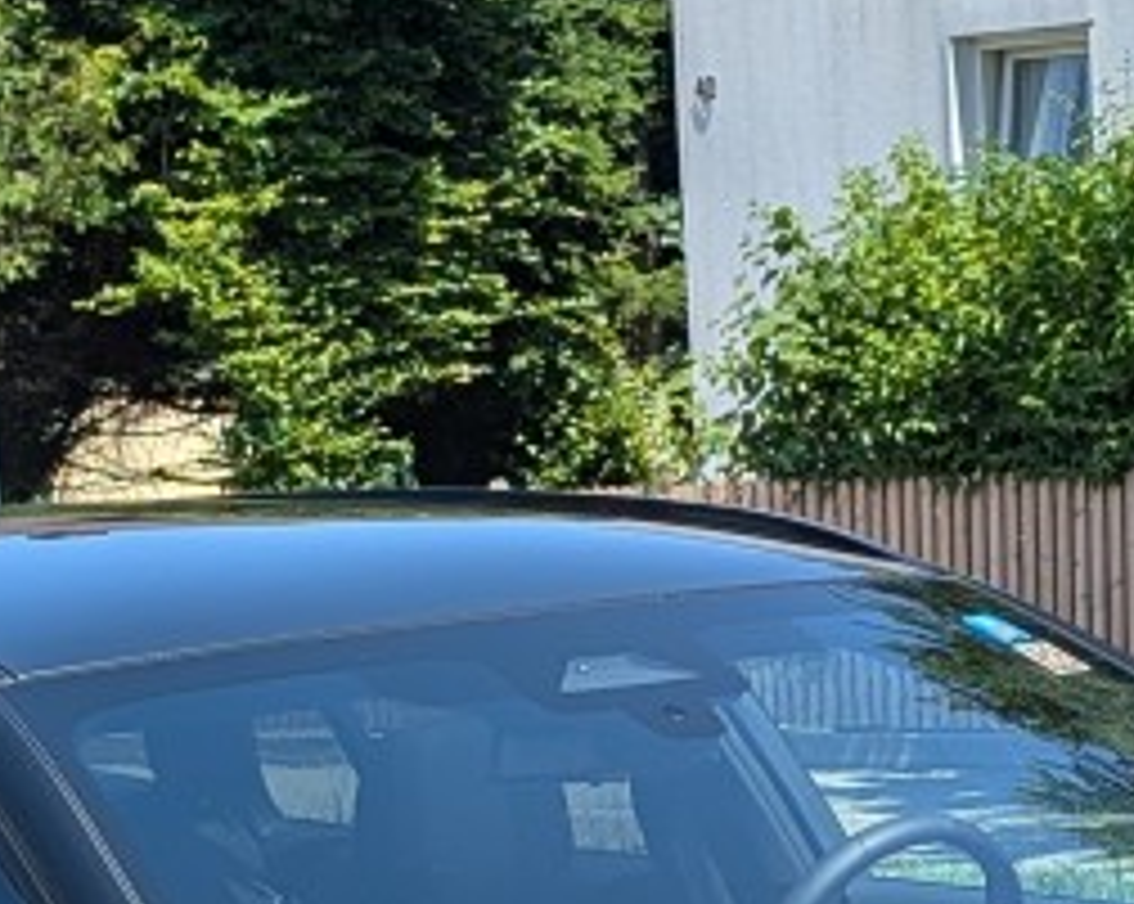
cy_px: 1280
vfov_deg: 7.8
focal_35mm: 195
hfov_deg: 9.9
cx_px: 792
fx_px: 6537
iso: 20
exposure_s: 1/679
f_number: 1.68
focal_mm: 6.9
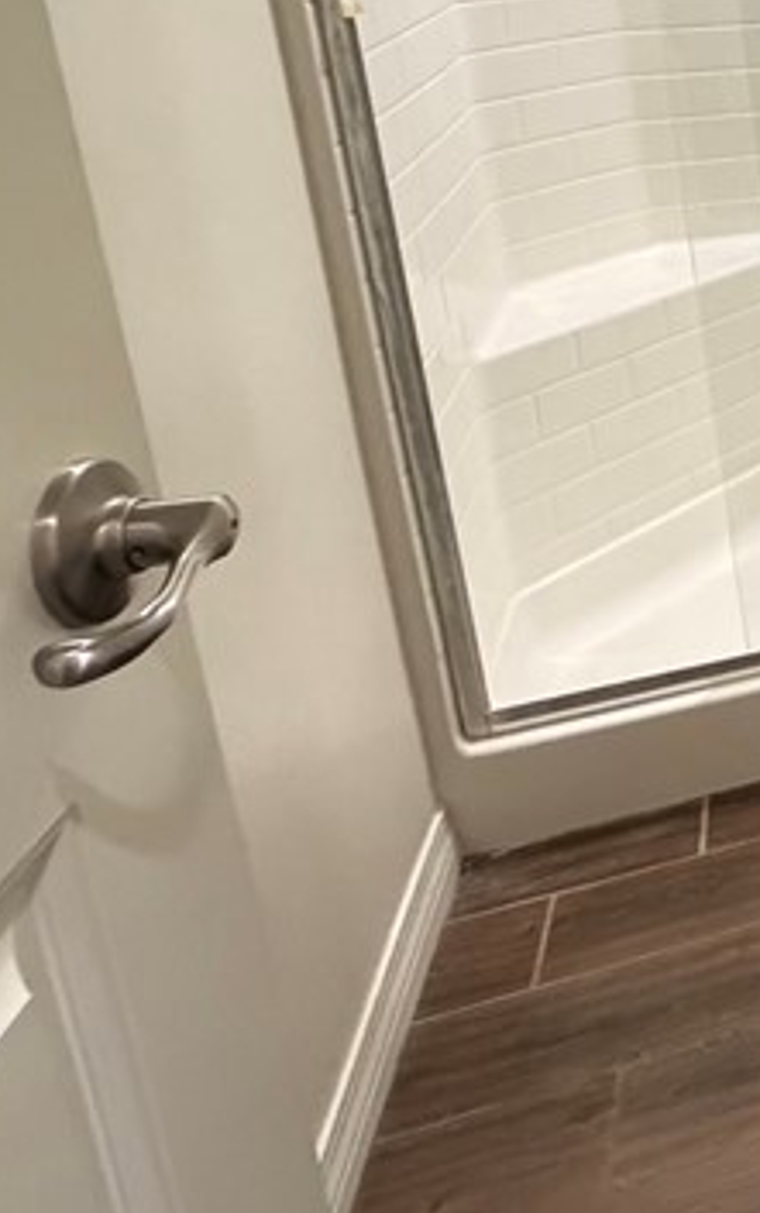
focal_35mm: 43
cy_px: 148
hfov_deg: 19.5
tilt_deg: -13.2
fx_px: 1423
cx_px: 1465
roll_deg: +0.7
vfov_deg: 42.8
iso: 800
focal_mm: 2.22
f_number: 2.2
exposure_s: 1/60
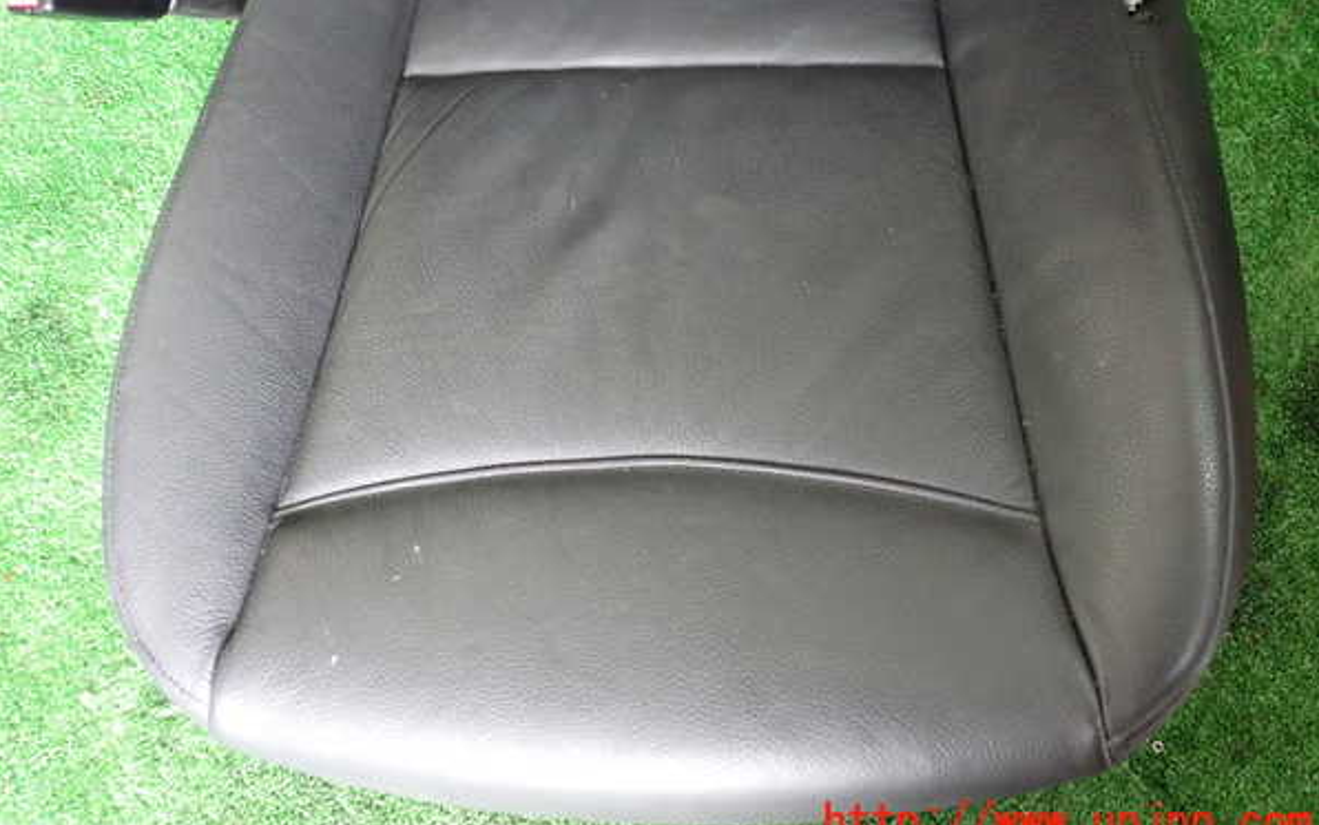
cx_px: 660
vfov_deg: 39.4
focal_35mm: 32
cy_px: 354
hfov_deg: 59.6
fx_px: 1151
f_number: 2.3
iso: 1000
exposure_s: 1/80
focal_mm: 5.4
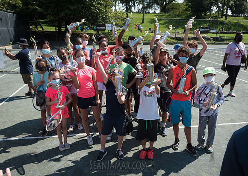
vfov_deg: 46.8
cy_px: 99
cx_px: 129
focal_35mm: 29
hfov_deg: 62.8
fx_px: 203
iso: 125
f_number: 5.6
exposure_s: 1/400
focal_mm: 24
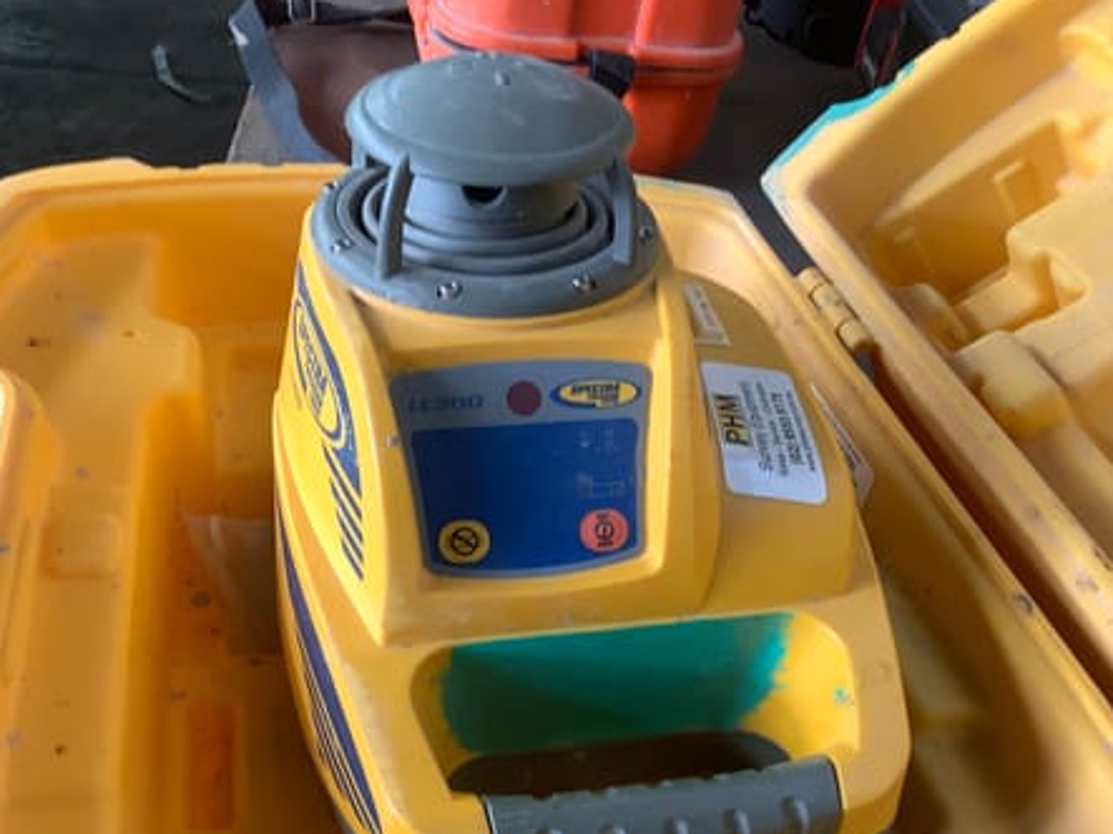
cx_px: 518
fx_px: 1125
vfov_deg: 40.6
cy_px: 456
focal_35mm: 35
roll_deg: -4.9
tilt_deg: -39.4
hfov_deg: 52.6
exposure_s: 1/50
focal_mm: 3.3
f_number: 2.4
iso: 100
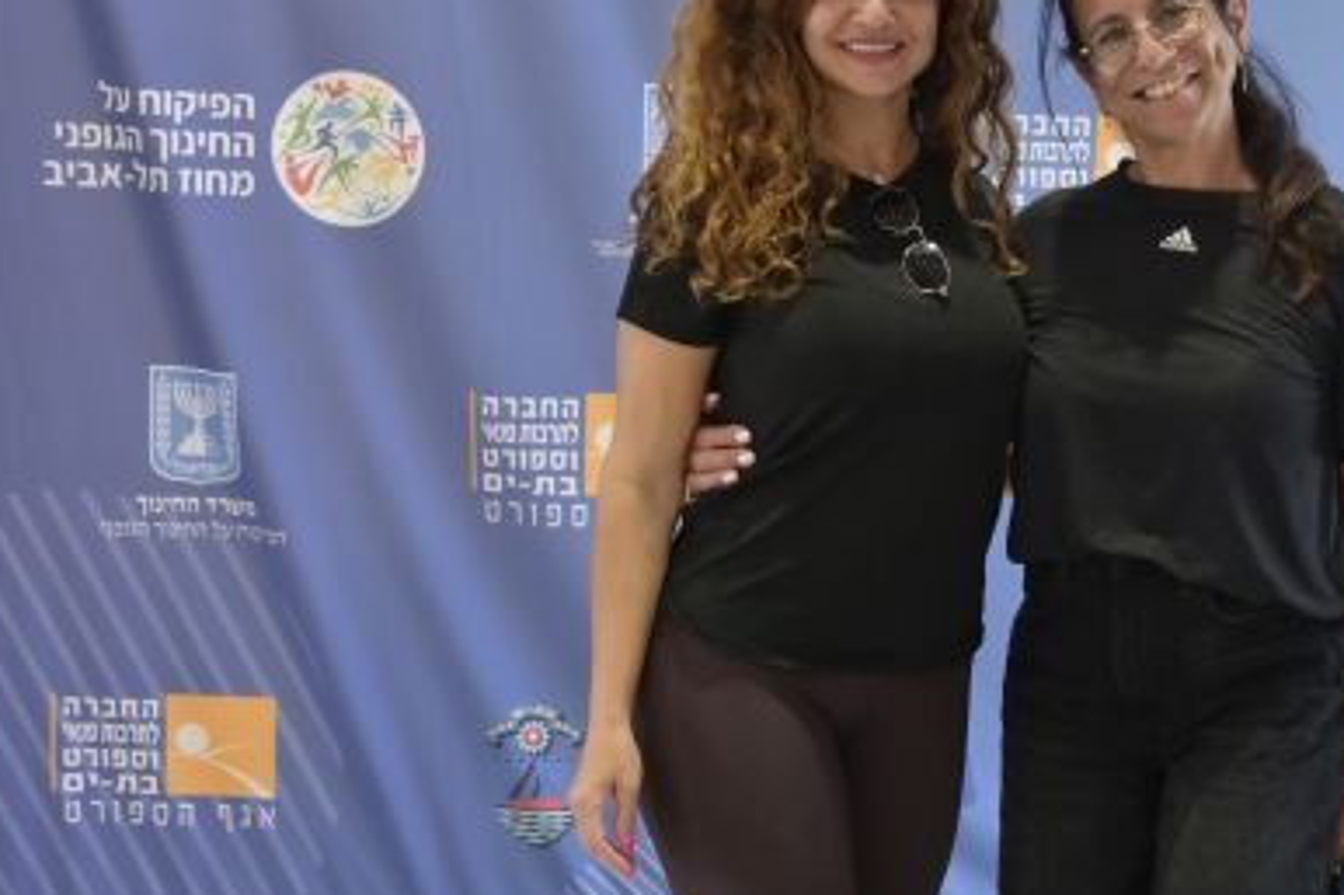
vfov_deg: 16.4
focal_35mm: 83
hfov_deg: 24.3
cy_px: 488
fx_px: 3097
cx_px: 964
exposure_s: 1/160
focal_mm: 32
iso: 1250
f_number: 5.6
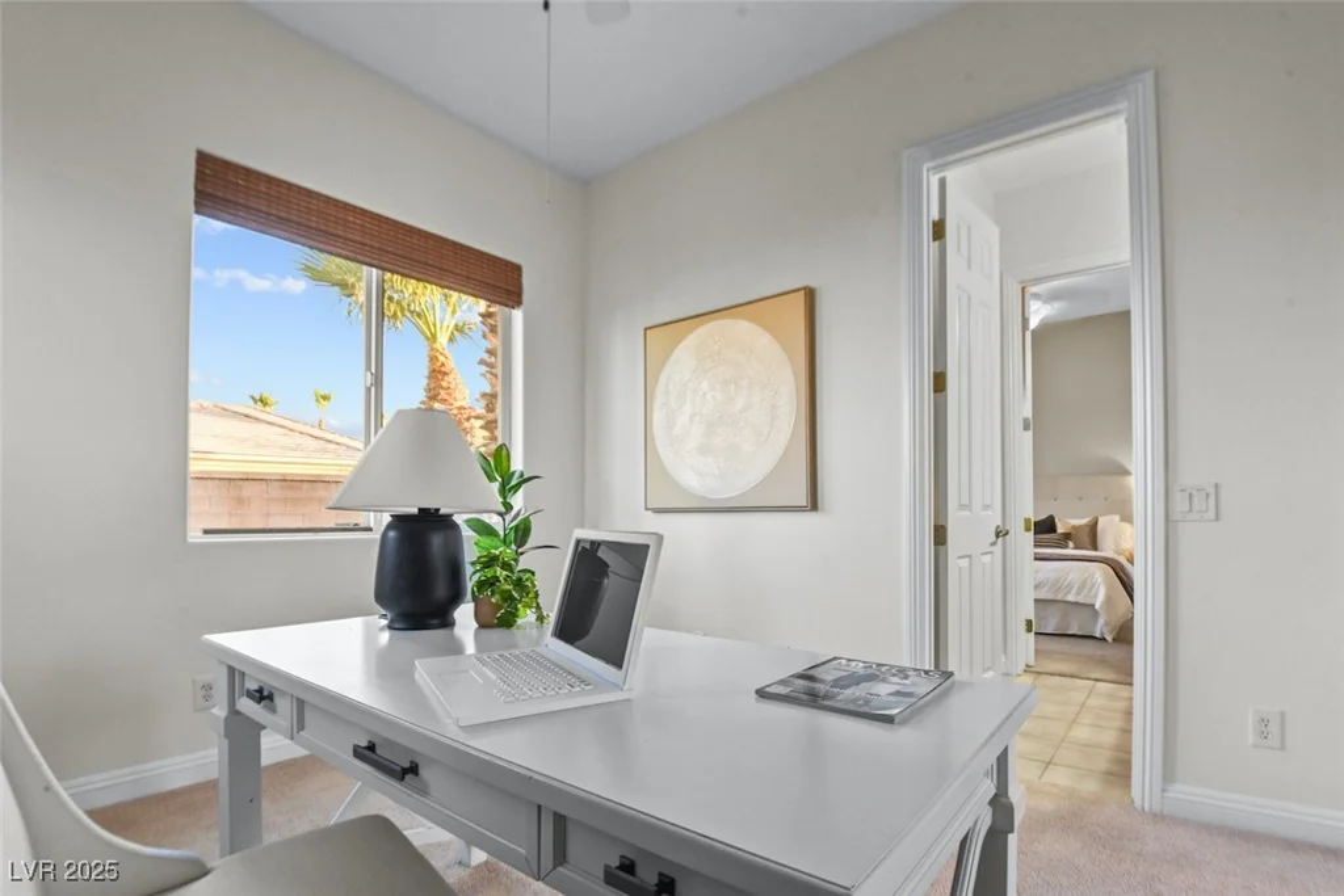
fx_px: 597
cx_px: 672
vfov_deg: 73.8
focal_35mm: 16
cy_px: 448
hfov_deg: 96.7
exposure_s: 1/5
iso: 250
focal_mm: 16
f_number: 9
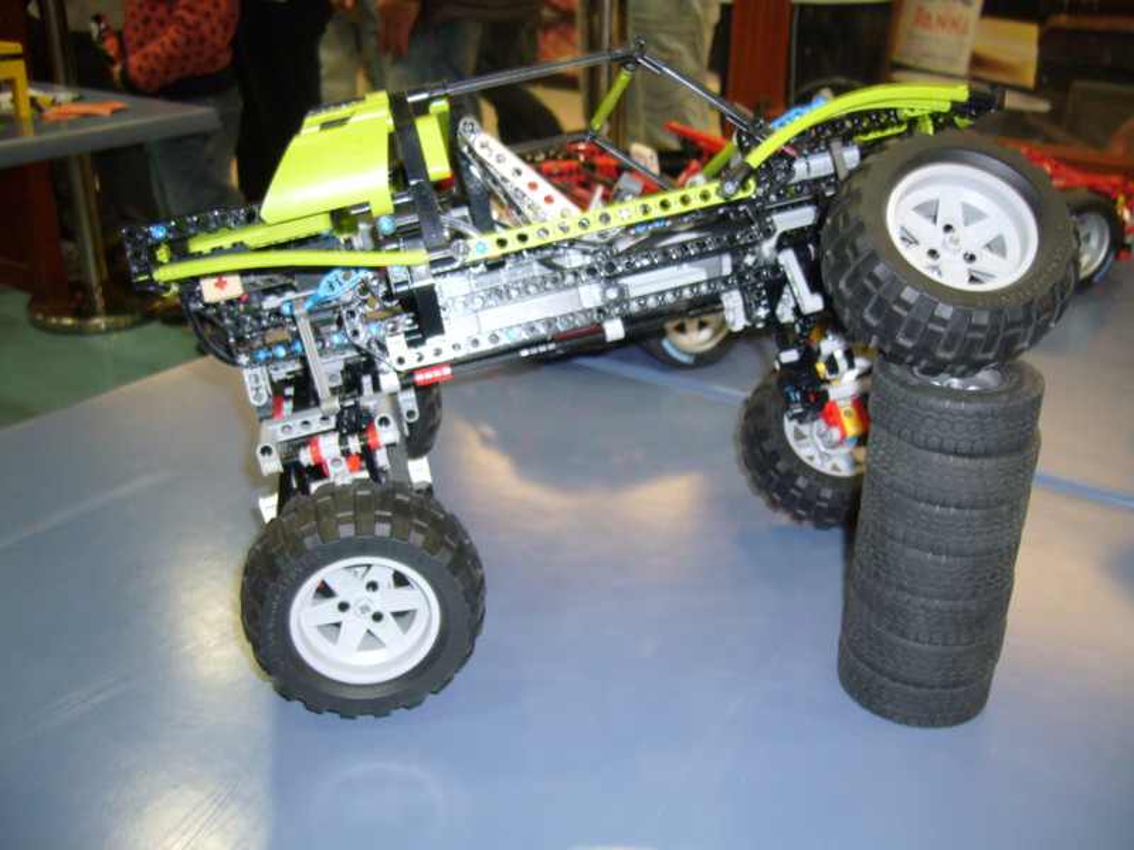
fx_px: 1147
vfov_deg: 40.7
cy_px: 425
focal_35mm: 35
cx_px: 567
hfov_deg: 52.6
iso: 100
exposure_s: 1/8
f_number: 2.8
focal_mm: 5.8
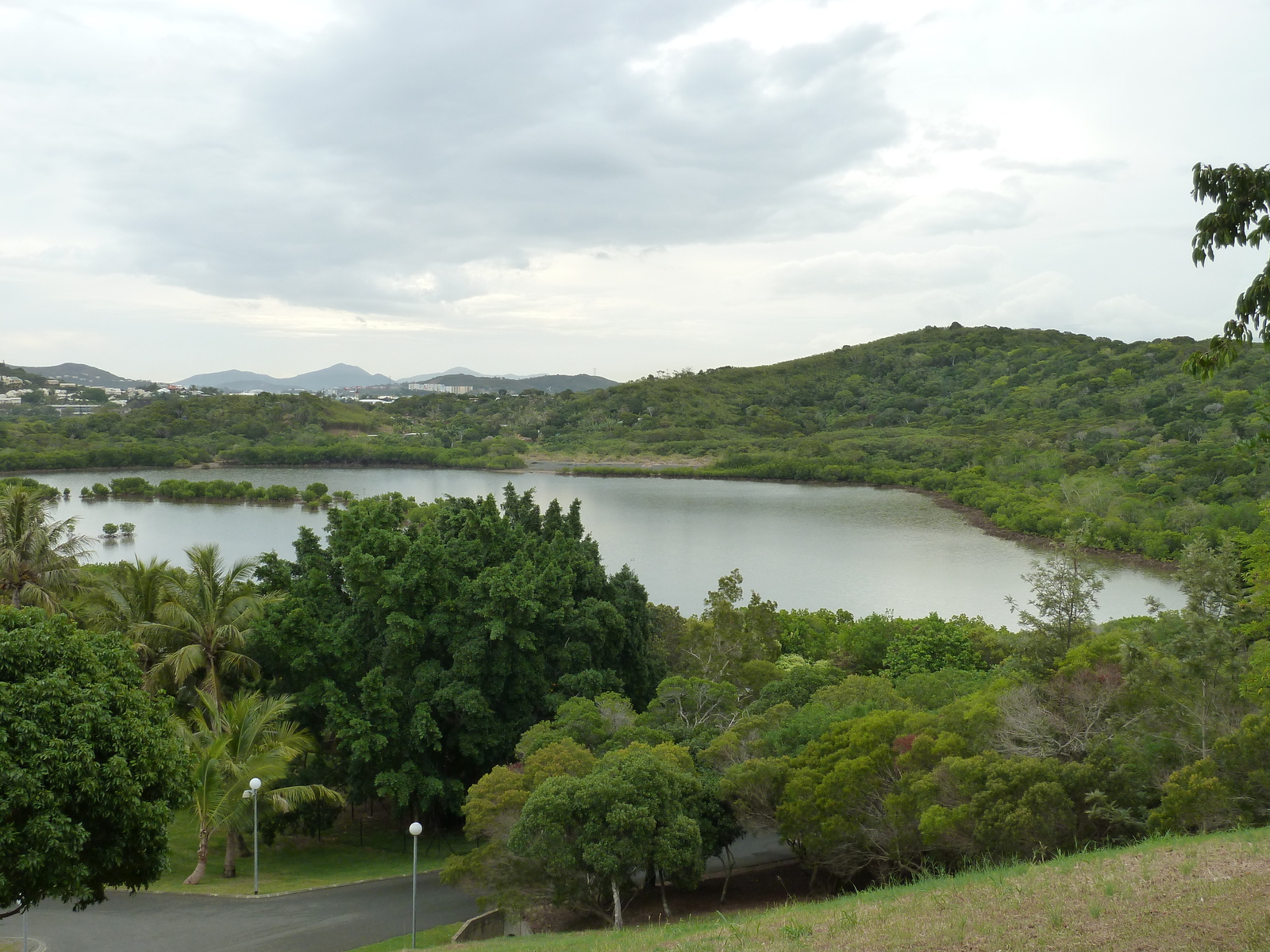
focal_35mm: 44
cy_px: 476
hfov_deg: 42.9
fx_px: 1614
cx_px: 635
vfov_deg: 32.9
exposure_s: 1/125
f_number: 4
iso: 125
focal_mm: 7.3
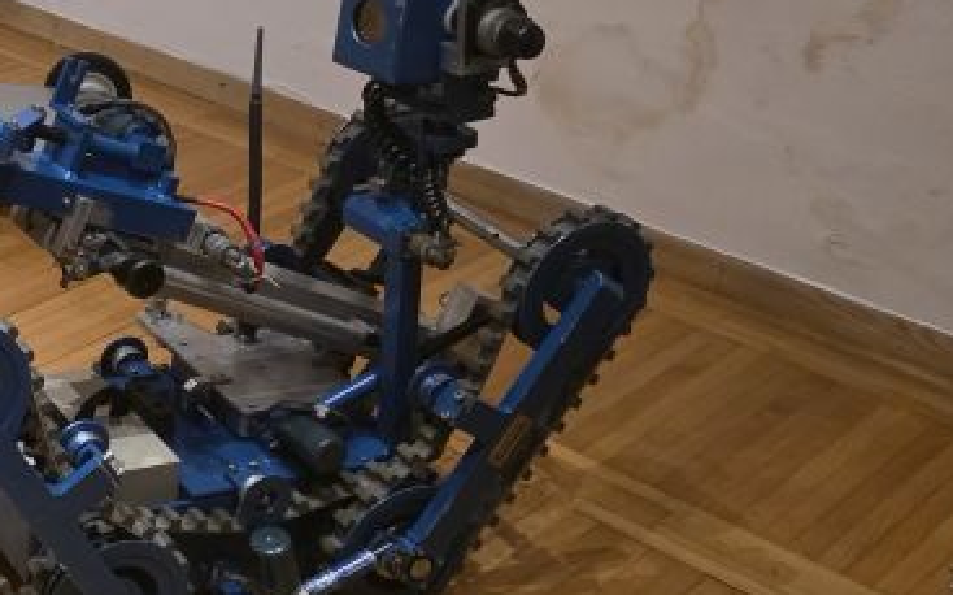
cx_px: -353
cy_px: -42
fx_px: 1765
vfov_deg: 18.5
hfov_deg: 25.2
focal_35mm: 68
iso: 1000
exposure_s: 1/100
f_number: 1.7
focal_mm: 6.3
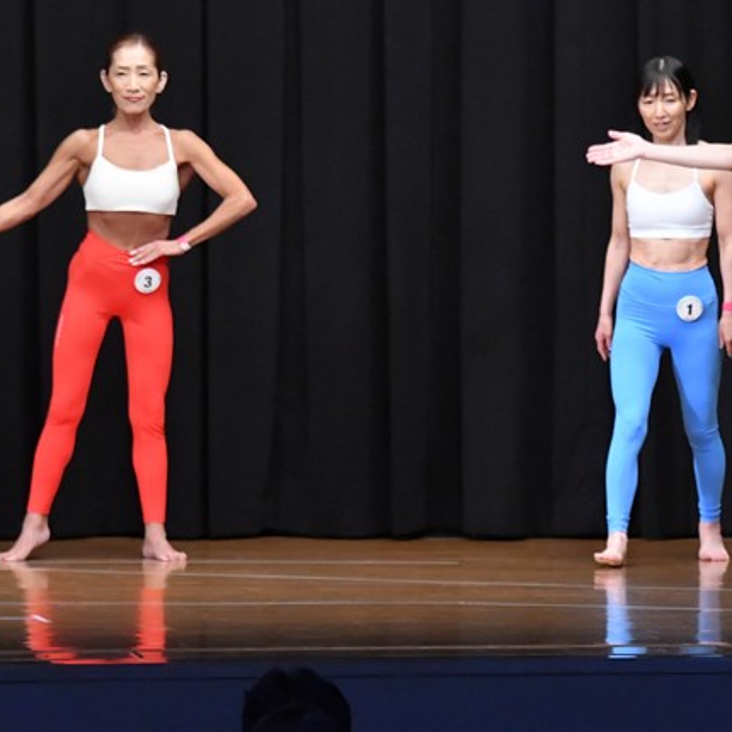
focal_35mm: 309
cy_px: 357
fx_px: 7393
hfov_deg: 5.7
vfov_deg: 5.7
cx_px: 612
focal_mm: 135
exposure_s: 1/400
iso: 8000
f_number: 5.6
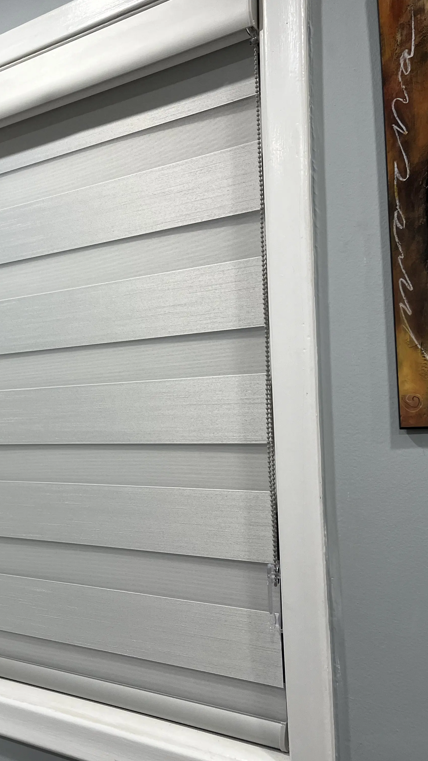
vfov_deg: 52.8
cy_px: 382
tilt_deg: +3.1
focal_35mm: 38
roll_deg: +1.3
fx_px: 767
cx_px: 44
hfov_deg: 29.9
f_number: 1.6
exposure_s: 1/120
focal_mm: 5.1
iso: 100
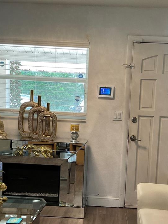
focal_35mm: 49
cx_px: 104
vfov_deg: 38.7
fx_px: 317
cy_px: 138
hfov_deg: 29.6
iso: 64
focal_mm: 3
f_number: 1.8
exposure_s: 1/60
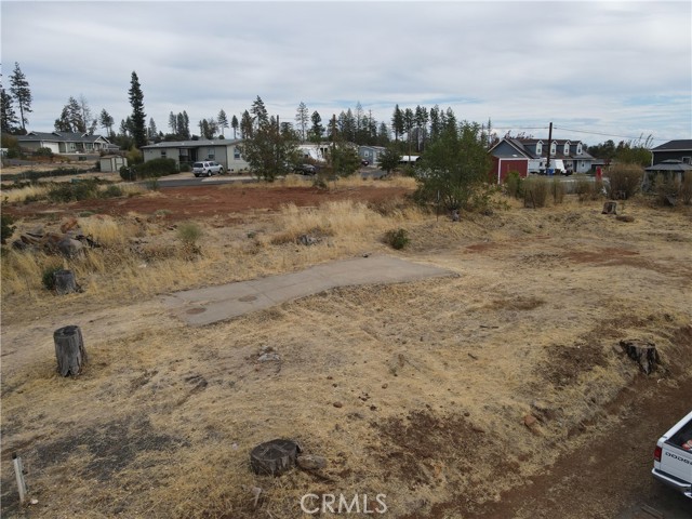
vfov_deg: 56.8
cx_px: 346
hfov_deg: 71.6
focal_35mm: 24
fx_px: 480
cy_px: 260
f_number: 2.8
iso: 100
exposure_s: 1/640
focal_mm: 4.5
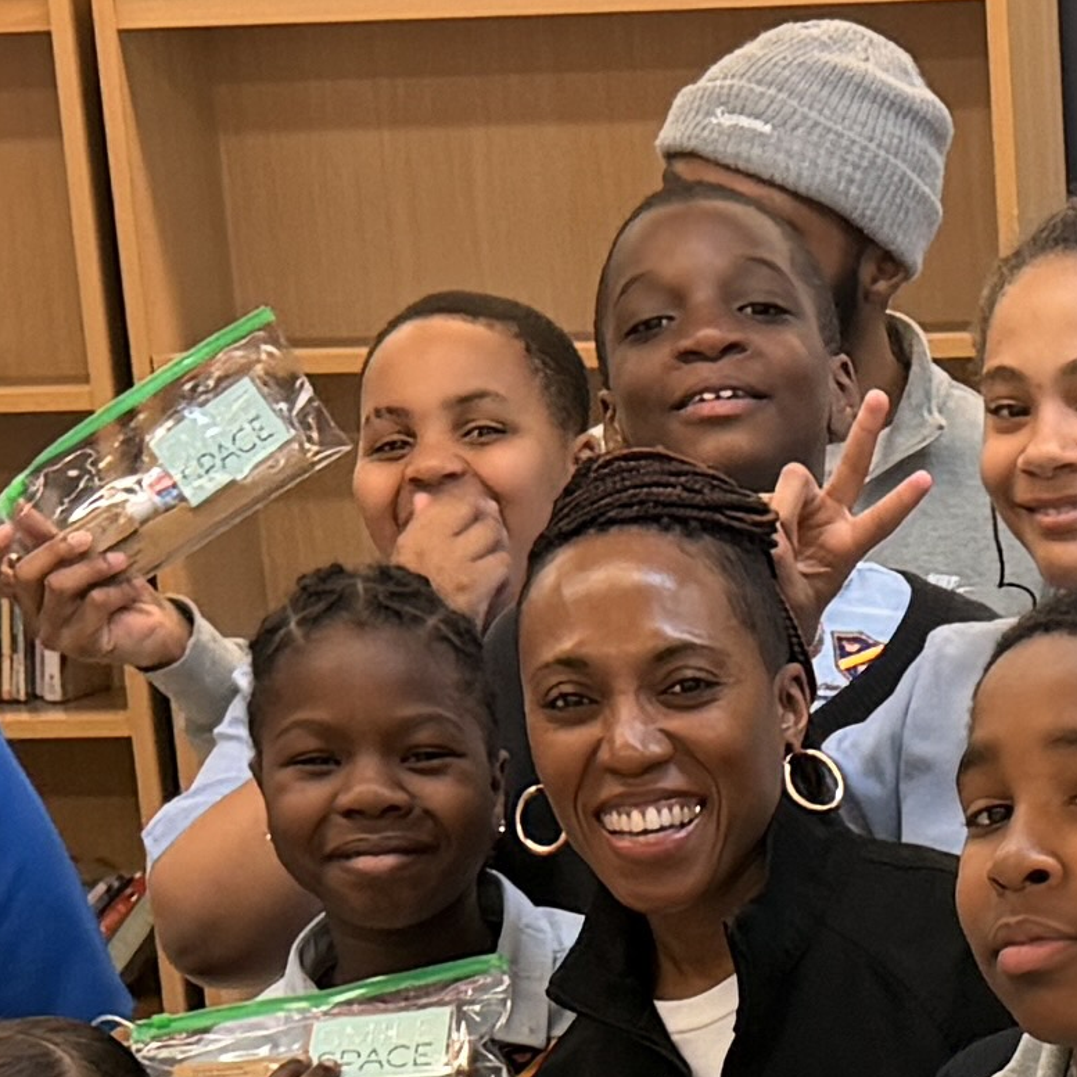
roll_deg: +2.7
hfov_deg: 11.0
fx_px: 5491
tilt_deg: -21.5
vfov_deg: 10.4
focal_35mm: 156
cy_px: 2079
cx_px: 1296
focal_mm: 6.76
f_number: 1.78
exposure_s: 1/60
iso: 100
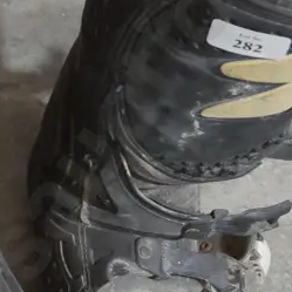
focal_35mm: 160
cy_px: 152
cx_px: 97
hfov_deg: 10.9
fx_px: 1527
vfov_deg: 10.9
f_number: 4.7
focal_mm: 22
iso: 1600
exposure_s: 1/60
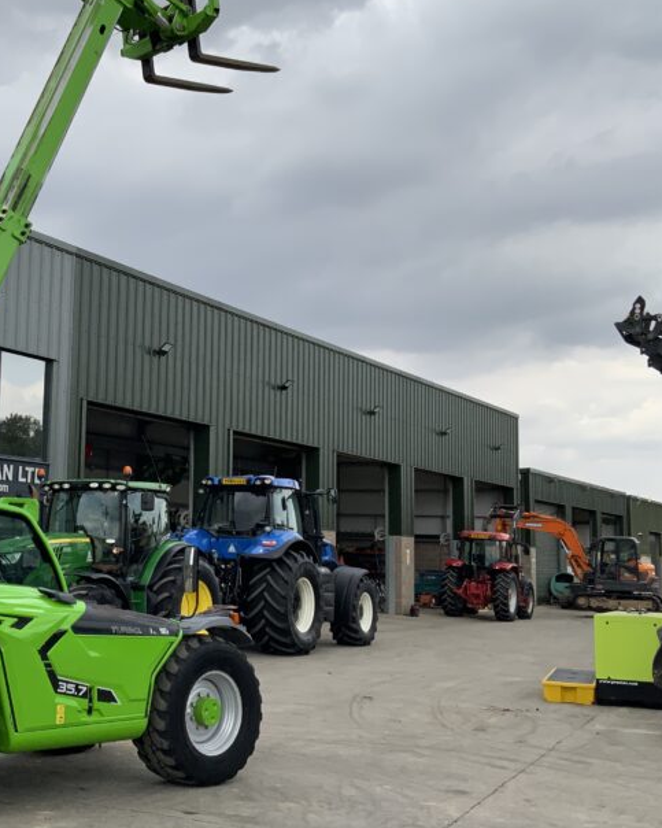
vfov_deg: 38.8
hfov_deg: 30.6
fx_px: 1176
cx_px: 118
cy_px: 400
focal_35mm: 48
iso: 16
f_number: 1.8
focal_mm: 3
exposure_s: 1/1195
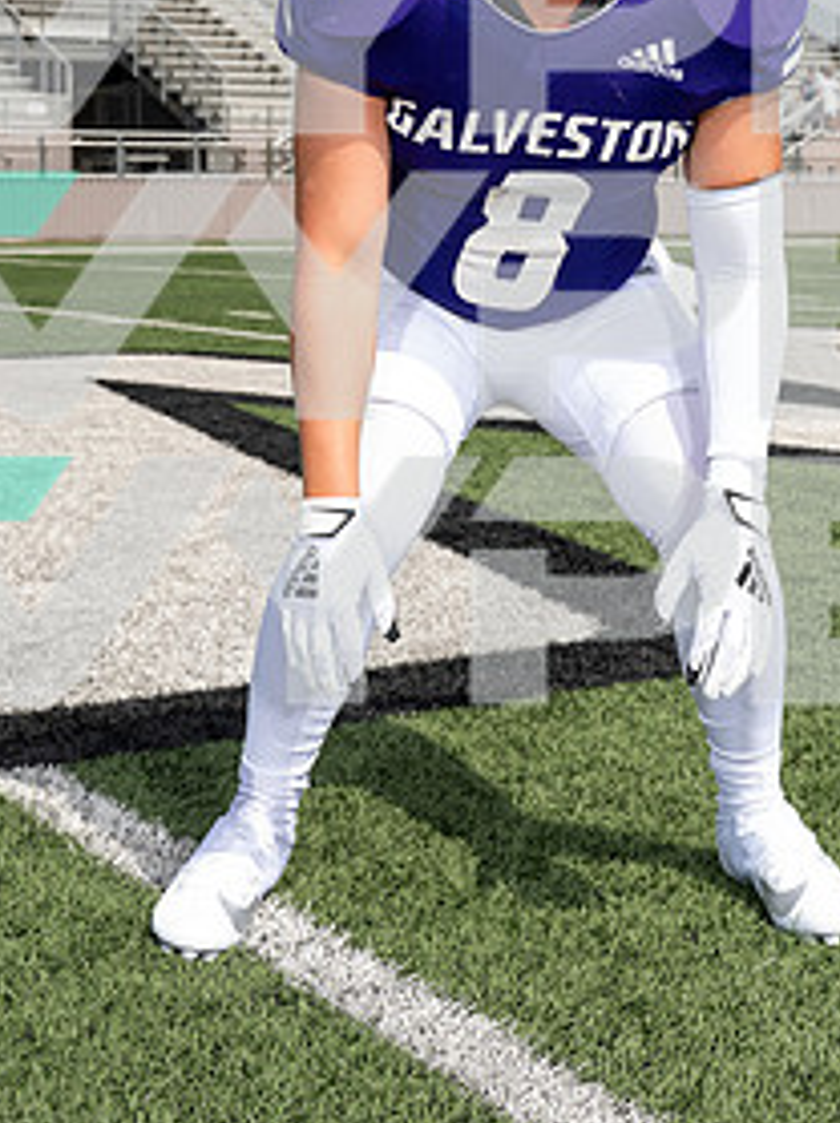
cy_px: 299
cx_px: 432
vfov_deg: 28.6
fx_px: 2171
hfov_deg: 21.9
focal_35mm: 67
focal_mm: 43
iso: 100
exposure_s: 1/250
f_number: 8
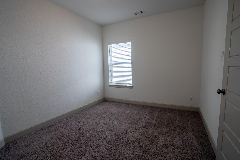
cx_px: 120
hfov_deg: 93.3
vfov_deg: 70.4
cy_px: 80
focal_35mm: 17
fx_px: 113
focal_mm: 17
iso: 100
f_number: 8
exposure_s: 1/160
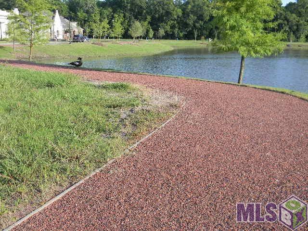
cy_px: 116
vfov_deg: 35.1
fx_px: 365
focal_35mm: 41
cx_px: 154
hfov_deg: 45.8
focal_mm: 7.3
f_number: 3.8
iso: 80
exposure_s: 1/294
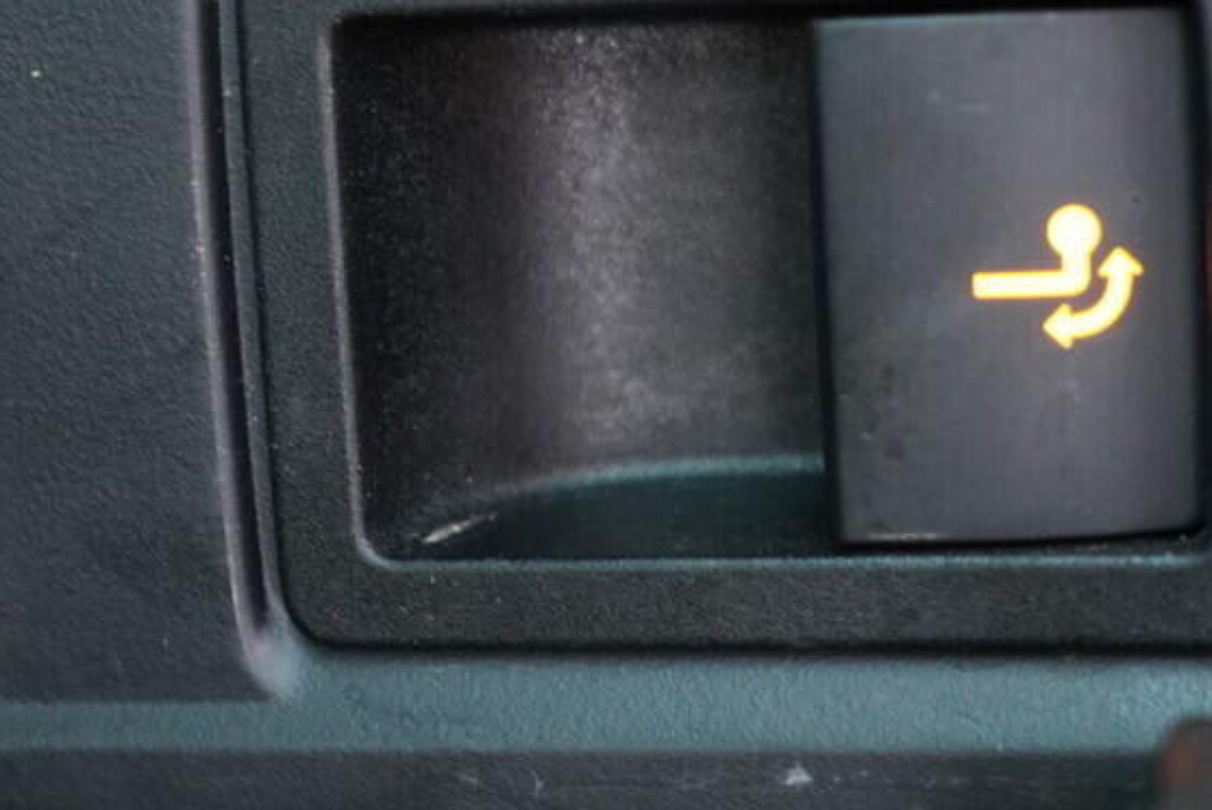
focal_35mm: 93
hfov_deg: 21.8
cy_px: 324
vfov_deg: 14.7
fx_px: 3132
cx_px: 762
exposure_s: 1/40
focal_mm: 24
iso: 1250
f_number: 2.8
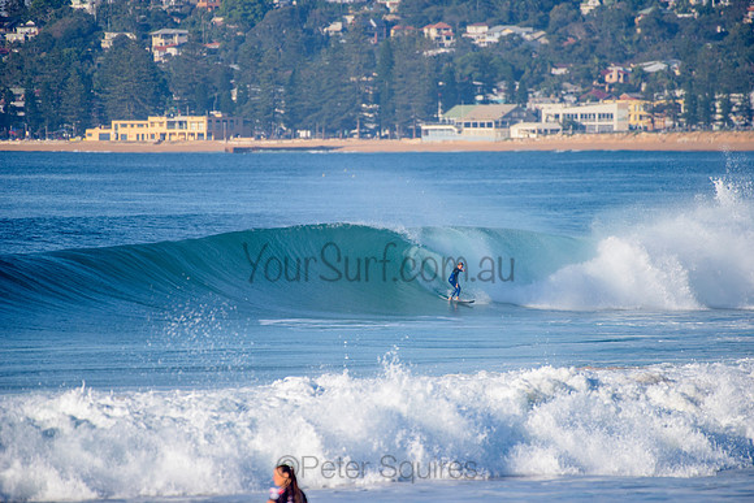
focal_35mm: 500
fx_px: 10474
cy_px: 252
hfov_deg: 4.1
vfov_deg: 2.8
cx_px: 377
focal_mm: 500
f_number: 5.6
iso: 160
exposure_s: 1/1600
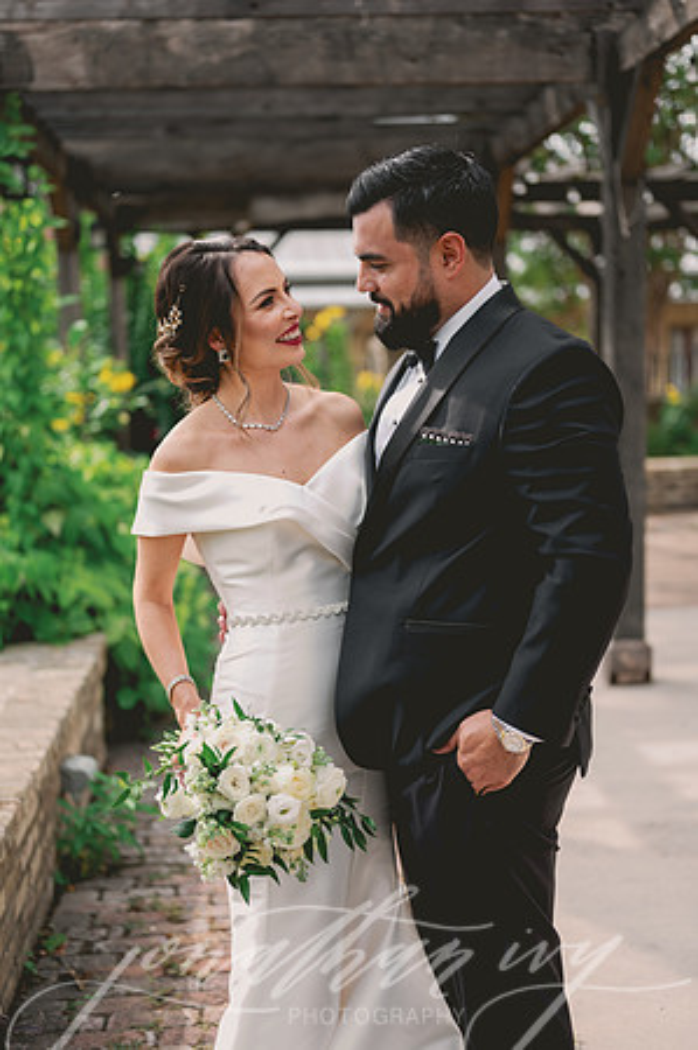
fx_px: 1457
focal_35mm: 50
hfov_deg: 26.9
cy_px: 525
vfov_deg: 39.6
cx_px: 349
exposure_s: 1/800
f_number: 2
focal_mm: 50
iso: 64
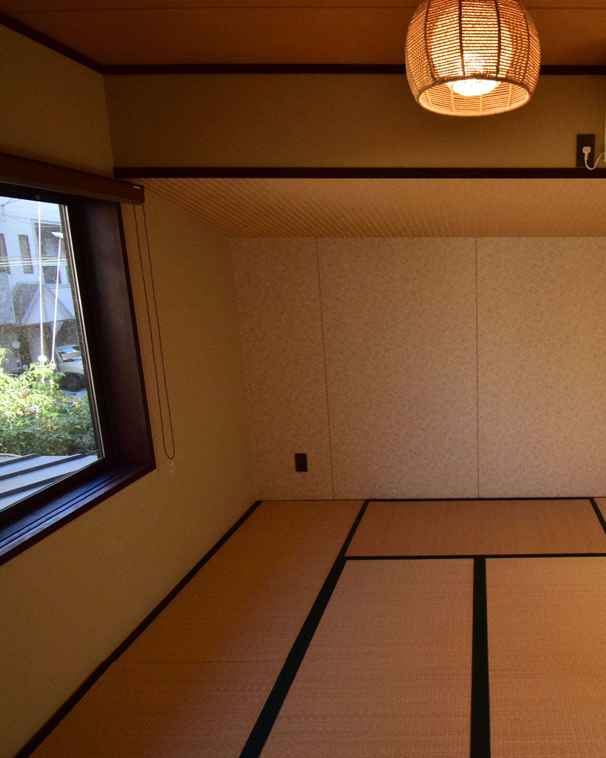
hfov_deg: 58.4
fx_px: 493
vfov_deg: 75.0
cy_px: 376
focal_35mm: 22
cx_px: 483
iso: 1600
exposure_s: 1/750
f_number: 5.6
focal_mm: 10
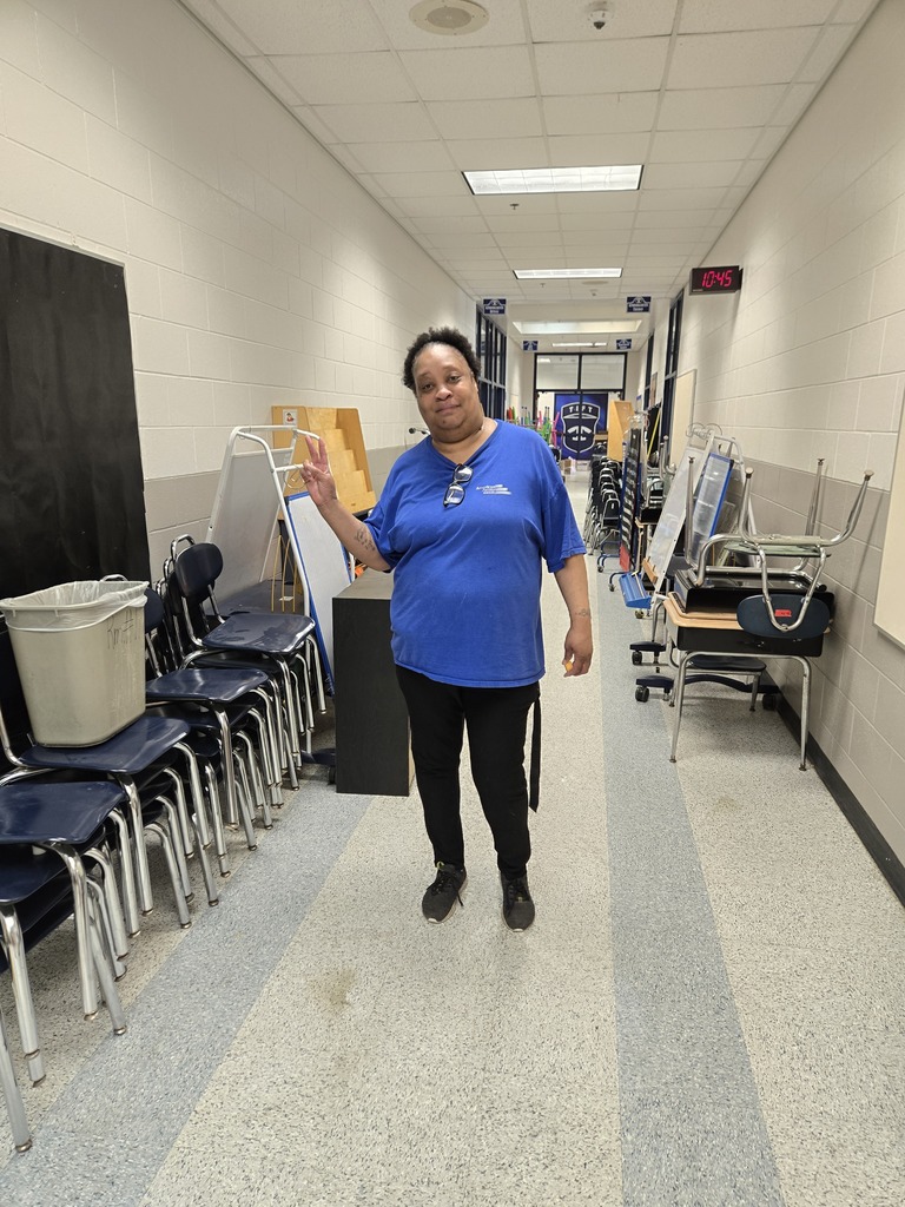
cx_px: 452
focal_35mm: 23
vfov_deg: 73.9
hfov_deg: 58.9
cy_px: 604
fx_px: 802
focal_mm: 5.4
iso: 320
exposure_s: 1/120
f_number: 1.8
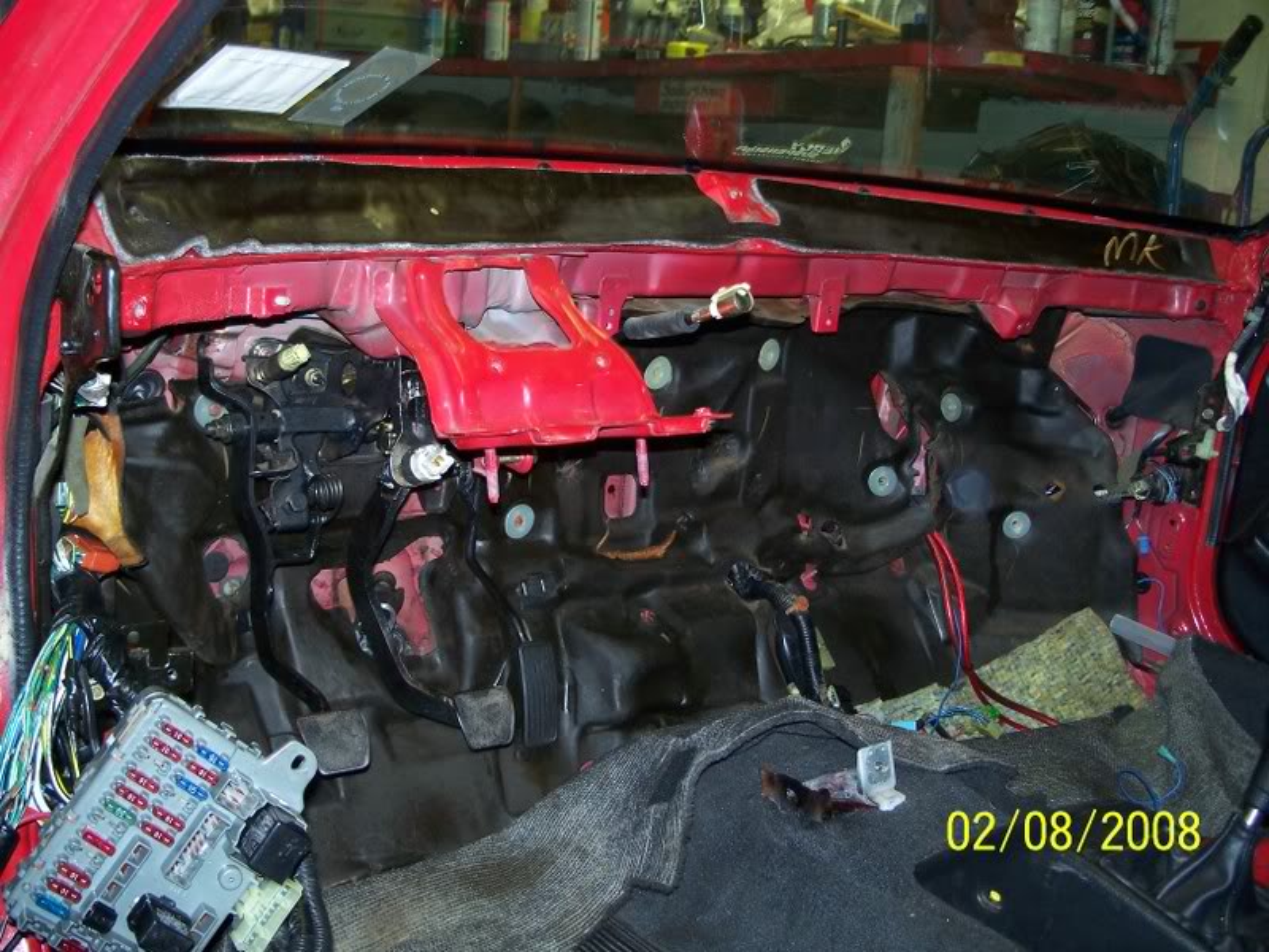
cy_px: 476
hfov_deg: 50.1
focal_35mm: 37
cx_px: 634
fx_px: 1356
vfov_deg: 38.7
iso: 200
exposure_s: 1/60
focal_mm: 7.8
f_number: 2.8
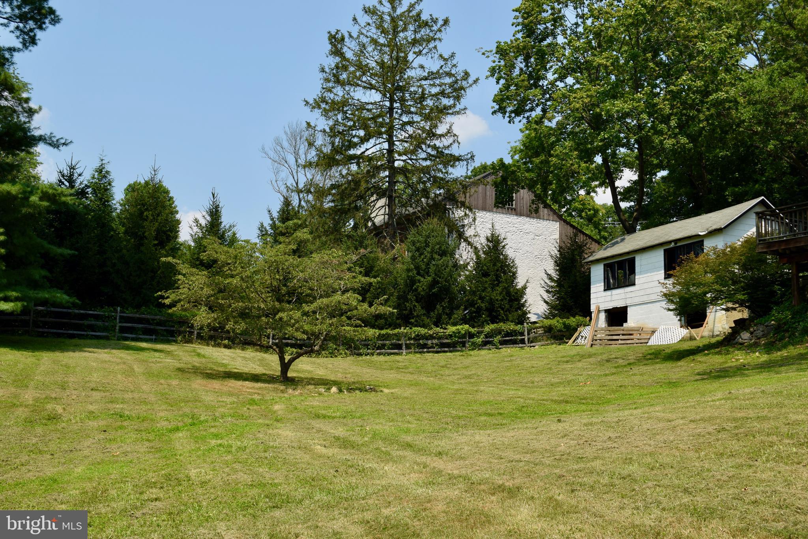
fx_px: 875
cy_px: 270
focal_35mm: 39
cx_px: 404
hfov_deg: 49.5
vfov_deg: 34.2
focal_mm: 26
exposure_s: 1/200
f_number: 10
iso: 100
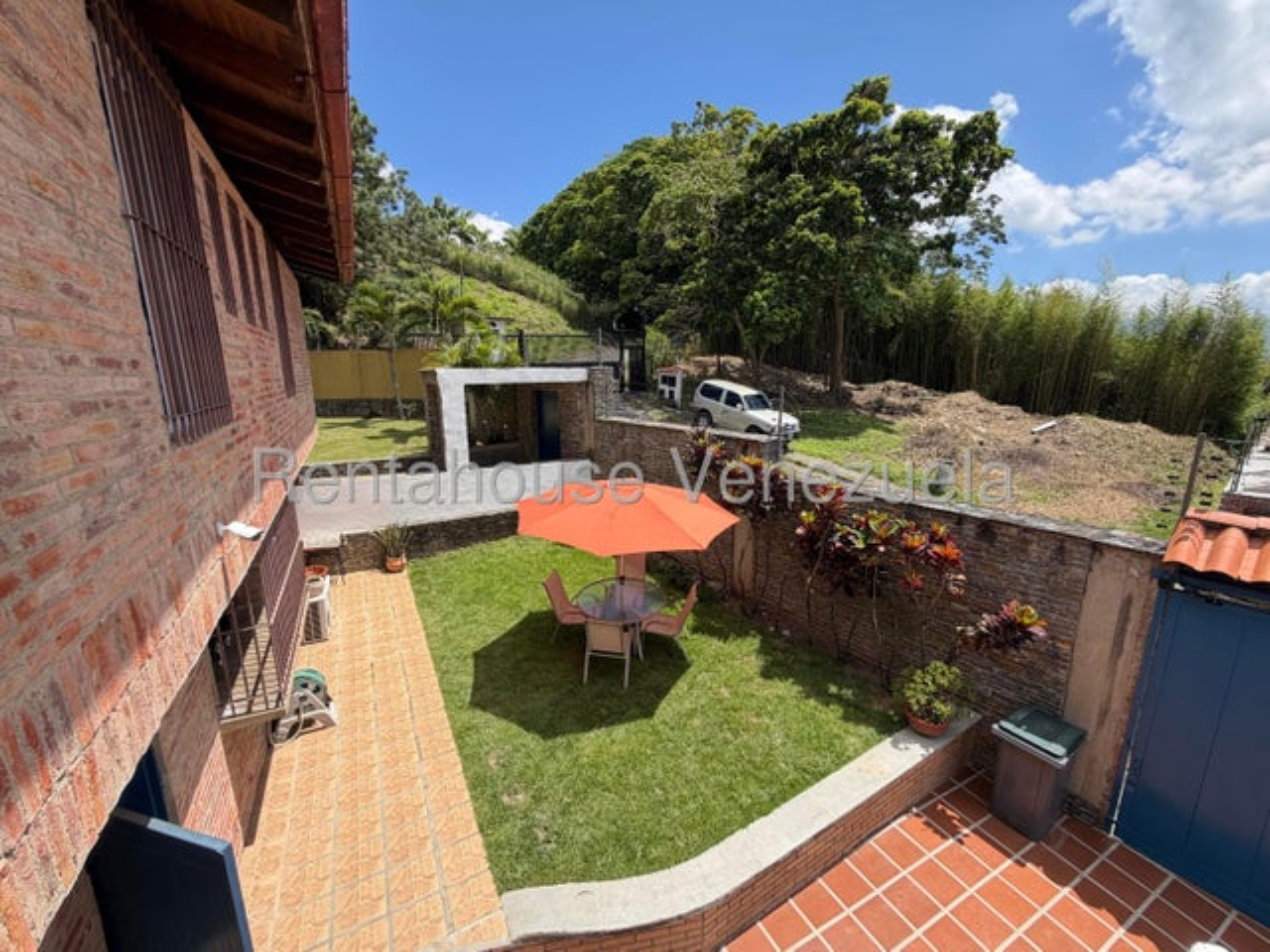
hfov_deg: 102.1
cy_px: 476
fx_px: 514
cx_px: 635
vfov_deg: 85.7
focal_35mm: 14
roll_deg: +0.7
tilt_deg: -10.7
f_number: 2.2
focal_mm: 2.22
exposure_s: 1/770
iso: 32
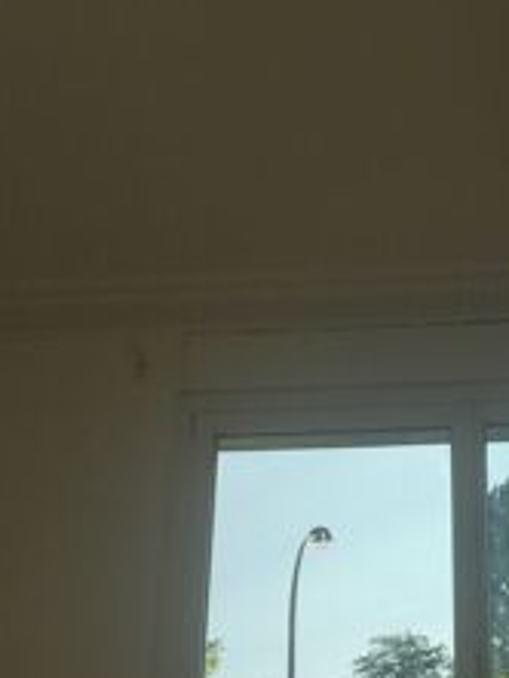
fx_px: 1097
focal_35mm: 56
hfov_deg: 25.4
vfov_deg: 34.1
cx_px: 451
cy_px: 443
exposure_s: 1/2475
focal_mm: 4.15
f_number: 2.2
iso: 32
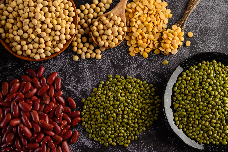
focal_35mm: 60
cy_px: 76
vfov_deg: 22.6
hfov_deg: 33.4
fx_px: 380
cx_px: 114
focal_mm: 60
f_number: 8
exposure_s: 1/125
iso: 100
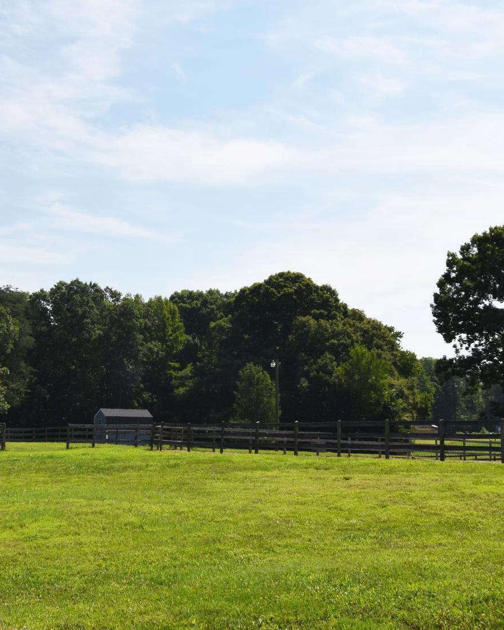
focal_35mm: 52
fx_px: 970
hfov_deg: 29.1
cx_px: 202
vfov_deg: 35.8
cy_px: 246
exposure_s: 1/200
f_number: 13
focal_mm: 20
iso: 100
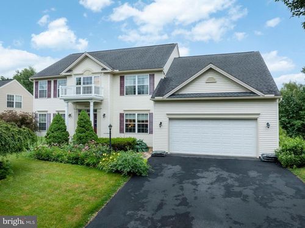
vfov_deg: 56.8
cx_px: 152
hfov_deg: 71.6
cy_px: 114
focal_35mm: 24
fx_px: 211
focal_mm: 12.29
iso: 100
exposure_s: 1/200
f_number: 7.1
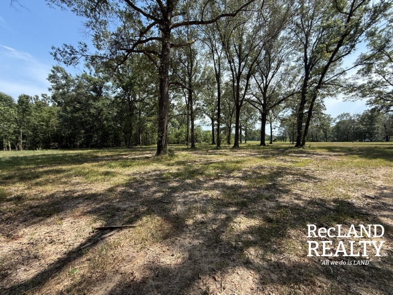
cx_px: 196
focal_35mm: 14
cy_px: 148
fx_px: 159
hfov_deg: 102.1
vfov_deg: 85.7
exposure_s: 1/751
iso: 50
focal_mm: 2.22
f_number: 2.2
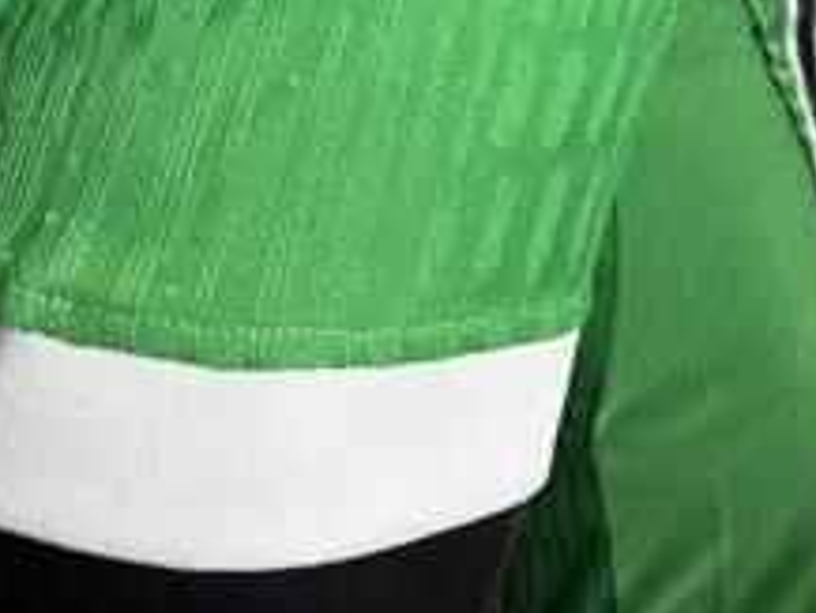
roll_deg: +4.4
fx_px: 1321
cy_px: -224
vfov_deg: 22.7
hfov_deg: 34.2
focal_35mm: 56
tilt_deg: -18.0
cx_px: 489
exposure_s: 1/100
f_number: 1.78
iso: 80
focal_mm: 6.76
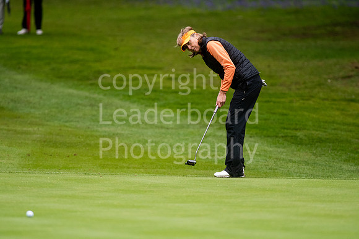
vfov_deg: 3.1
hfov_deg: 4.6
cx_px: 180
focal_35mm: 450
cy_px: 120
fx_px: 4488
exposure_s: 1/2000
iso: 1600
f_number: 2.8
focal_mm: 300
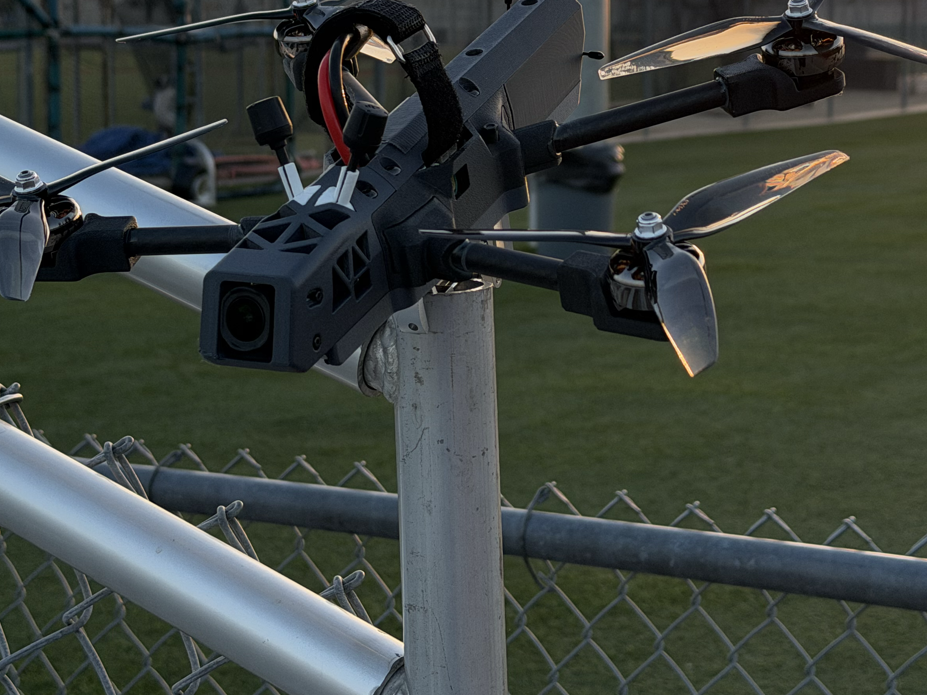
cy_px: 156
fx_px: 2196
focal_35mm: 82
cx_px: 495
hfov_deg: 23.8
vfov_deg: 17.9
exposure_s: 1/754
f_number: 1.78
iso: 100
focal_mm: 6.76
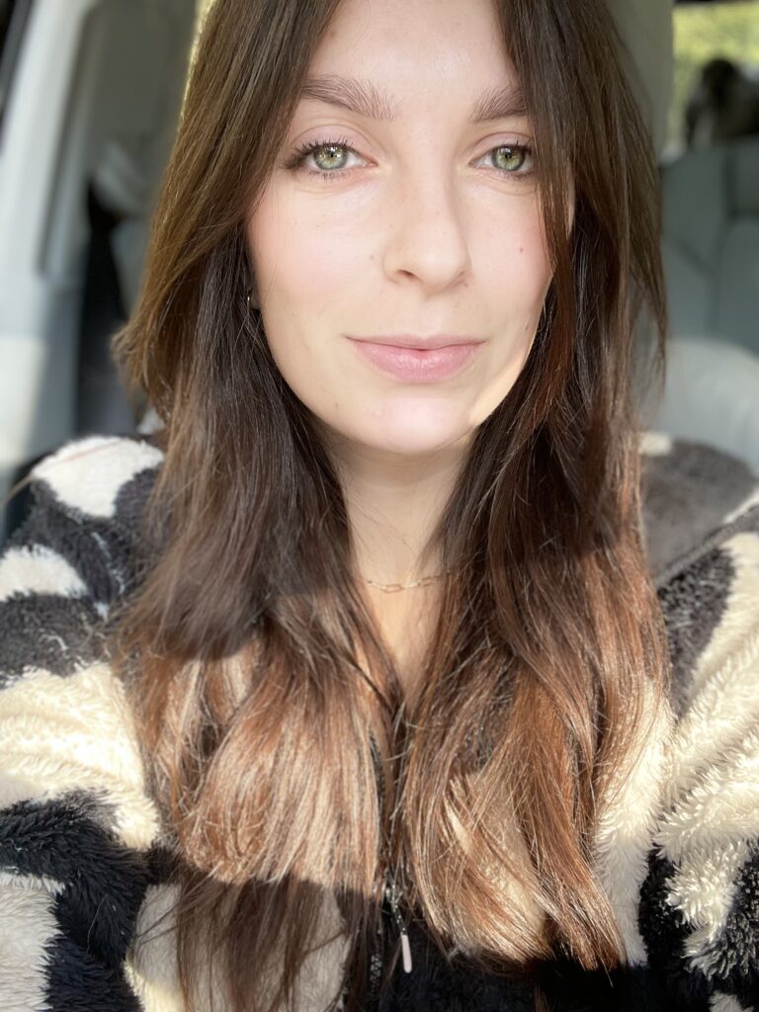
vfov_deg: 60.0
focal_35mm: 30
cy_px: 506
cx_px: 380
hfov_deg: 46.8
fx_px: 877
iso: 50
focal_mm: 2.71
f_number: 2.2
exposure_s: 1/121
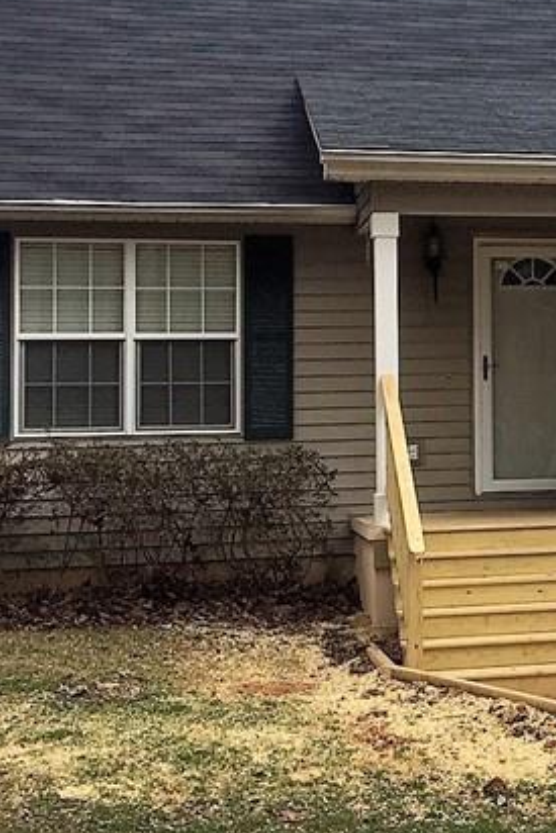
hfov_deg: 17.0
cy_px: 326
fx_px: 1736
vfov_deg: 26.9
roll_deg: +0.9
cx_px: 742
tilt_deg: +2.4
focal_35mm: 75
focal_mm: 4.15
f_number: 2.2
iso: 32
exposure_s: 1/1099
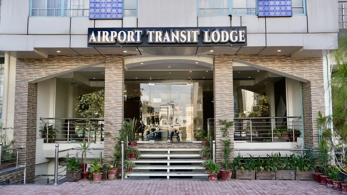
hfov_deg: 58.0
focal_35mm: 34
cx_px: 174
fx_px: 313
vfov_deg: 34.6
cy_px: 85
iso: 100
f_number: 4
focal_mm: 32
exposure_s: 1/250
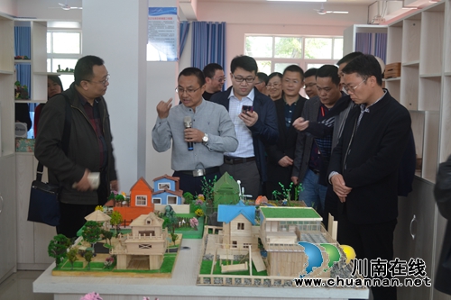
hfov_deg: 43.6
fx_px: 564
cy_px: 150
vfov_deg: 29.8
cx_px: 226
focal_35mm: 45
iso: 200
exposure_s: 1/15
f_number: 4.5
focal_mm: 30
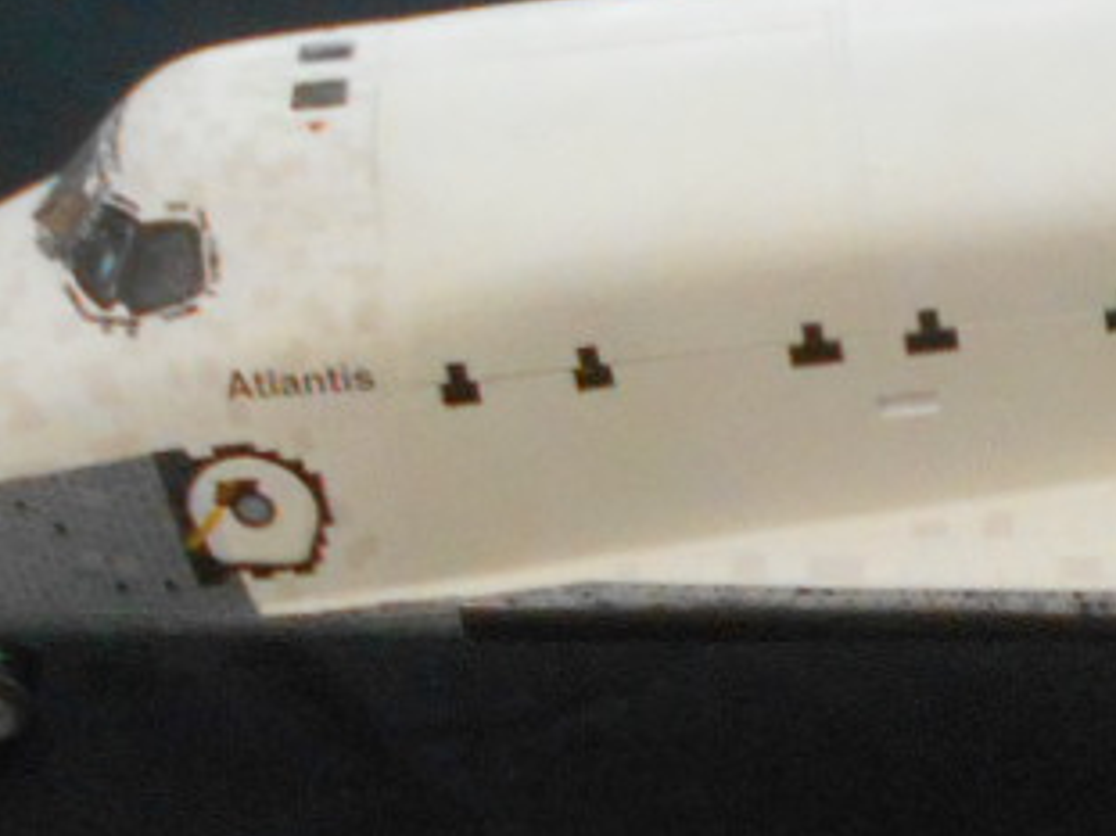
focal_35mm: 144
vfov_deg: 10.3
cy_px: 642
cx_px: 1604
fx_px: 4641
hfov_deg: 13.1
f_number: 3.4
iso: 400
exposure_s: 1/25
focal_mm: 5.1
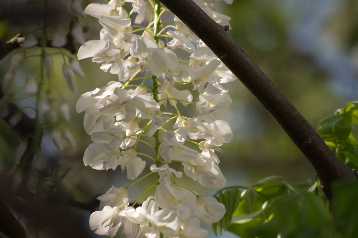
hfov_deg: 6.2
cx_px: 197
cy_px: 109
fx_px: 3317
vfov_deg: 4.1
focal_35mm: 334
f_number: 5
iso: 200
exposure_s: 1/800
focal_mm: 145
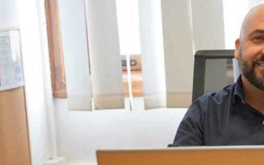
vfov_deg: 16.3
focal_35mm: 79
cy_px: 150
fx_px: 568
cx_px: 199
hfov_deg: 25.8
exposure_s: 1/160
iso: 1250
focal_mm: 44
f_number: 4
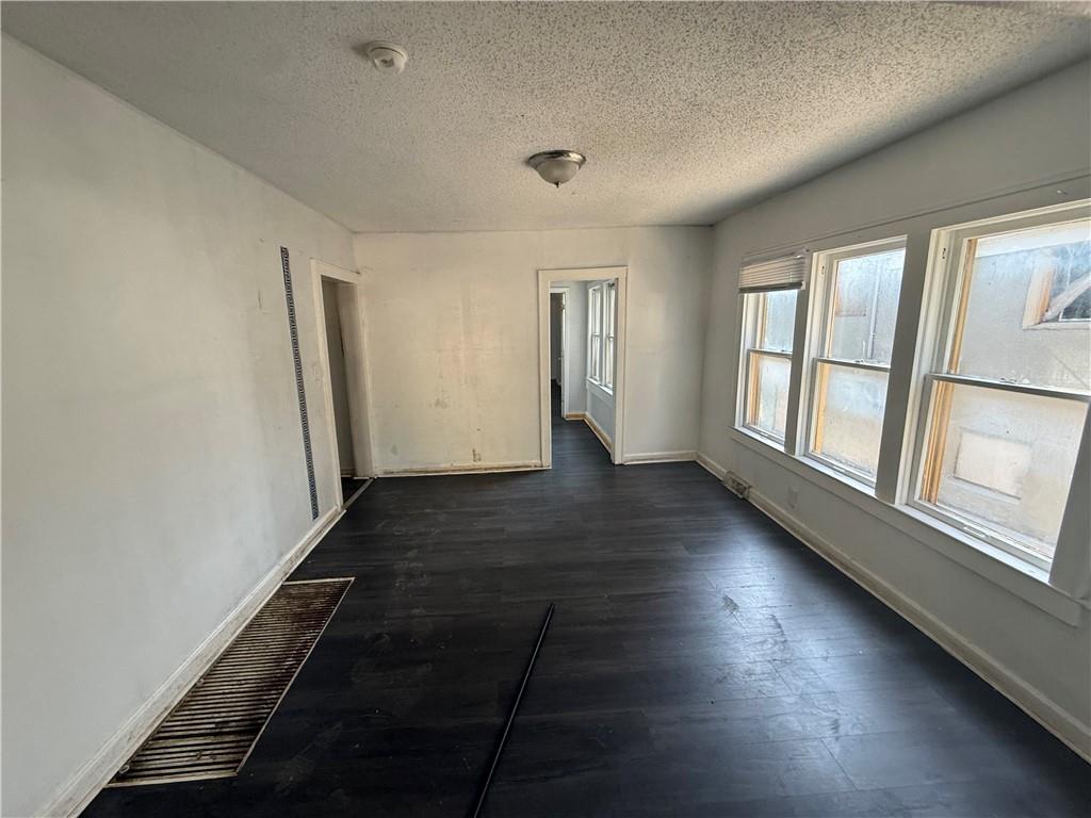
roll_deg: +2.0
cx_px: 546
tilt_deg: -10.1
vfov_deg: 85.7
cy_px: 409
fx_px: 441
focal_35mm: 14
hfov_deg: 102.1
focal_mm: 2.22
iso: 200
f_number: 2.2
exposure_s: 1/99
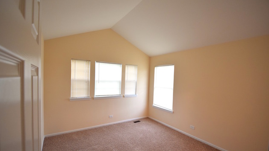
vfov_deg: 67.0
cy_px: 83
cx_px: 133
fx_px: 114
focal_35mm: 16
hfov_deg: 99.4
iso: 800
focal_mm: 10
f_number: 3.5
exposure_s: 1/60
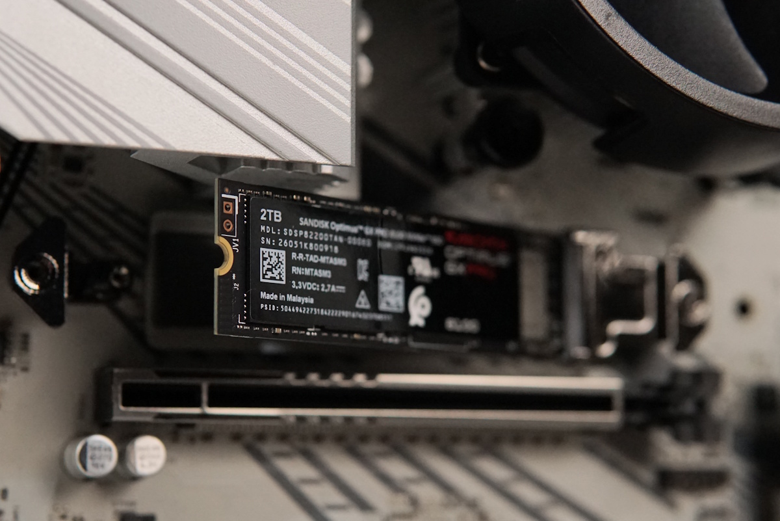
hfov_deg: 43.6
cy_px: 260
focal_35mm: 45
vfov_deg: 29.9
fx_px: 975
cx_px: 390
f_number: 3.2
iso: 1250
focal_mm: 30
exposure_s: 1/320
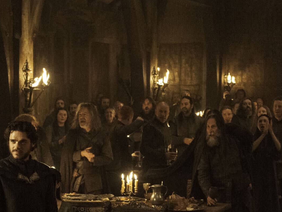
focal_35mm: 112
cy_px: 210
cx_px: 127
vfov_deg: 13.1
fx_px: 913
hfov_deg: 17.6
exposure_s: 1/80
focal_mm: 48
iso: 3200
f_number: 4
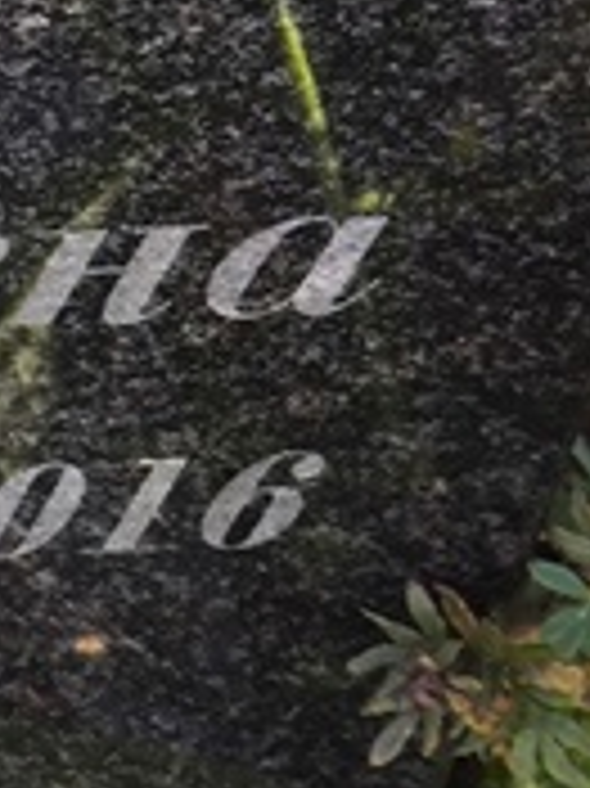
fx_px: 5188
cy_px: -185
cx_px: -1191
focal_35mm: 228
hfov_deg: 6.0
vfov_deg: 8.6
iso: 50
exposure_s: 1/215
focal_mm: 4.71
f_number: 1.7
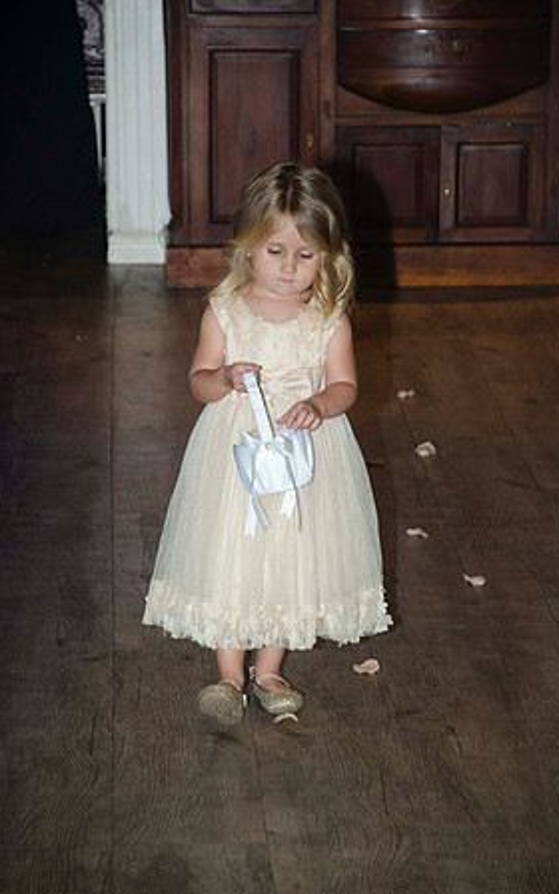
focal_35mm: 161
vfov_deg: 13.0
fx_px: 3924
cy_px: 447
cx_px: 291
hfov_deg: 8.1
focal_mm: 105
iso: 400
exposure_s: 1/60
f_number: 5.6
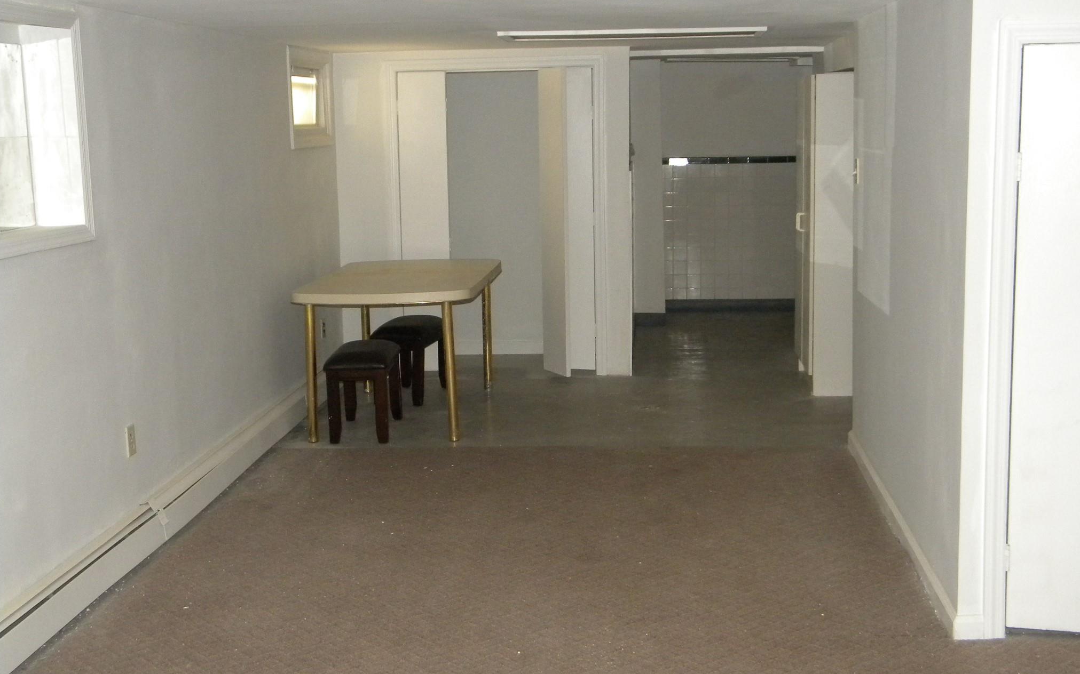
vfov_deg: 29.2
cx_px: 542
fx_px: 1295
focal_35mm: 44
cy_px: 320
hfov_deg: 45.3
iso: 400
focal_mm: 7.3
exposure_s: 1/30
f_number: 3.8
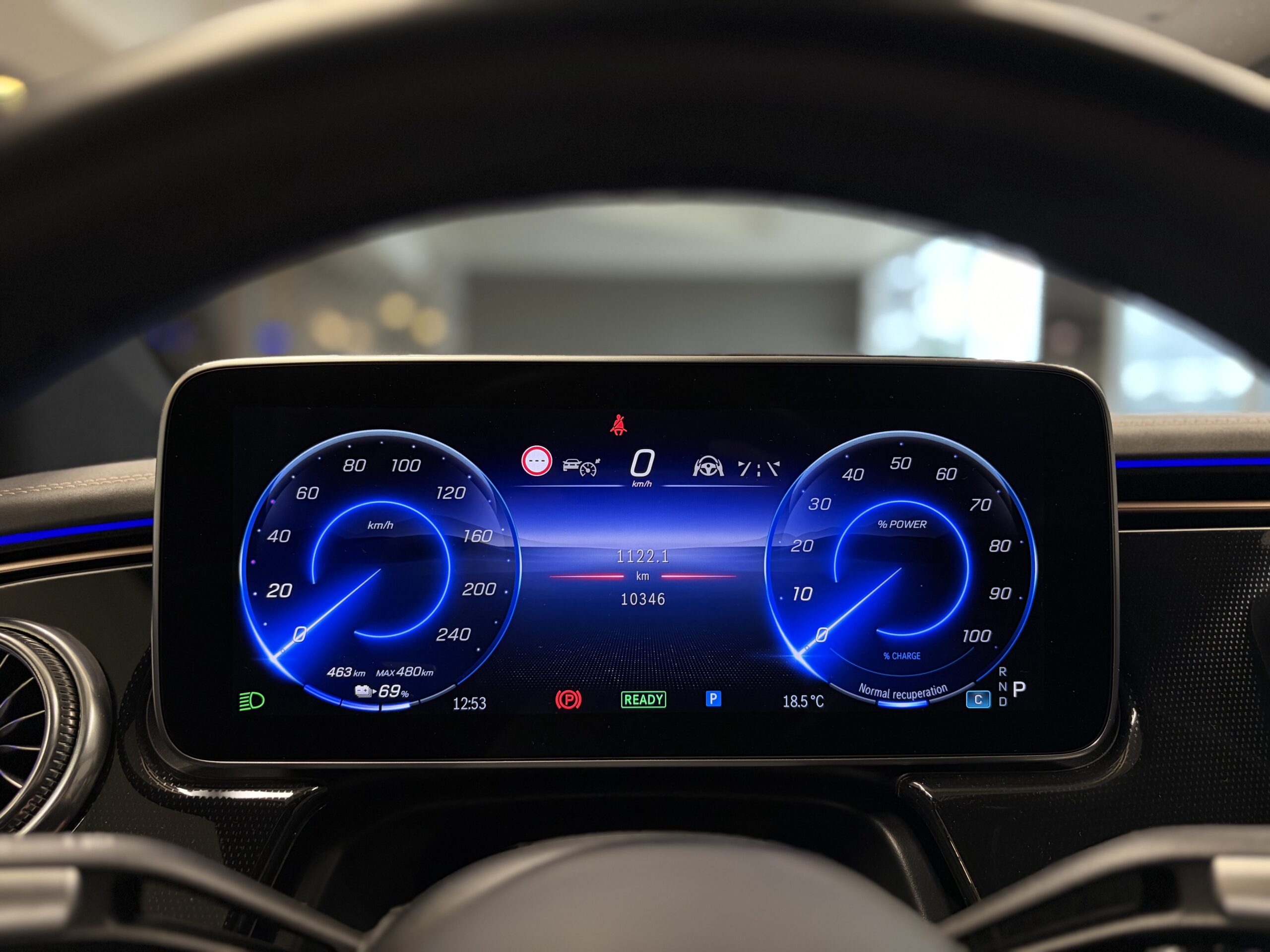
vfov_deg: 53.1
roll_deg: -0.4
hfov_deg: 67.3
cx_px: 635
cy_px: 476
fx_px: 954
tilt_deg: -3.4
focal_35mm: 26
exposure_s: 1/59
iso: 200
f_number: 1.6
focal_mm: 5.96
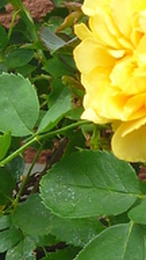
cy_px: 15
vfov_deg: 13.1
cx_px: 82
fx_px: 1122
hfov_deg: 7.4
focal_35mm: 163
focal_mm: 4.9
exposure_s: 1/100
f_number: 3.3
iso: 80
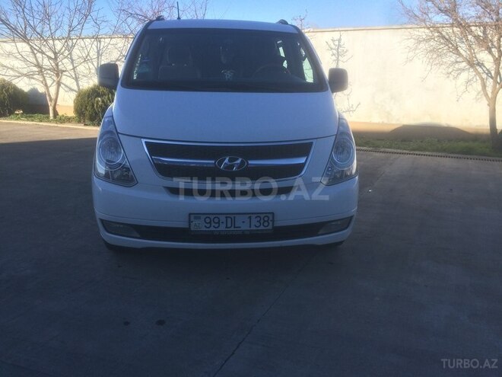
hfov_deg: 61.7
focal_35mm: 29
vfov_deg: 48.2
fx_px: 421
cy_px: 188
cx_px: 251
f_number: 2.2
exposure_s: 1/1026
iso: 32
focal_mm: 4.15
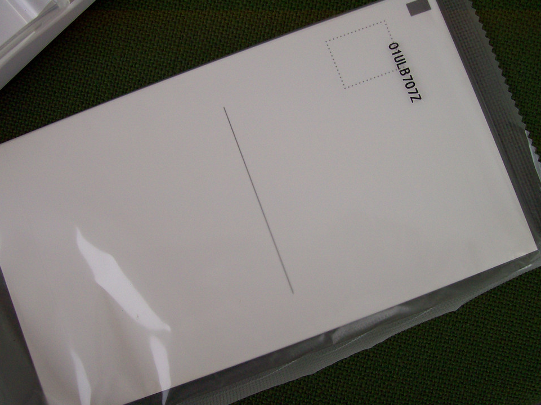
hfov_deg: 46.8
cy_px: 211
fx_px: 625
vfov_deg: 35.9
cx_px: 248
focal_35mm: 40
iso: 80
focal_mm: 6
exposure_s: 1/286
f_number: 2.7
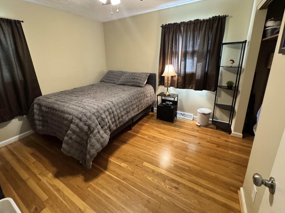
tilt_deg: -15.3
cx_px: 133
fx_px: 132
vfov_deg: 77.7
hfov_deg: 94.4
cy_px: 93
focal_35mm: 16
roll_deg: +0.8
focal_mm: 2.22
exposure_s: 1/60
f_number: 2.2
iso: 800
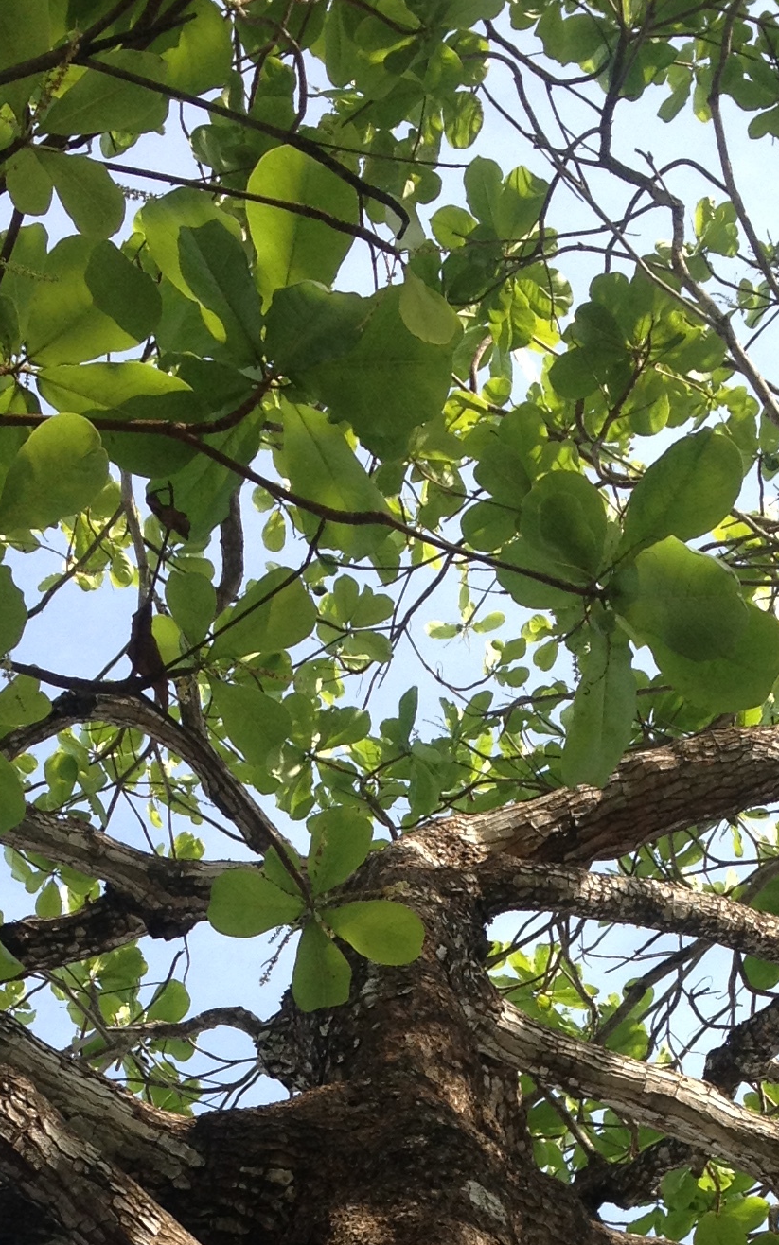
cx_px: 403
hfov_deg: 14.2
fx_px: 3124
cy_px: 1384
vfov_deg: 21.4
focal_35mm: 92
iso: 50
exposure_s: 1/546
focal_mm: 4.28
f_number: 2.4
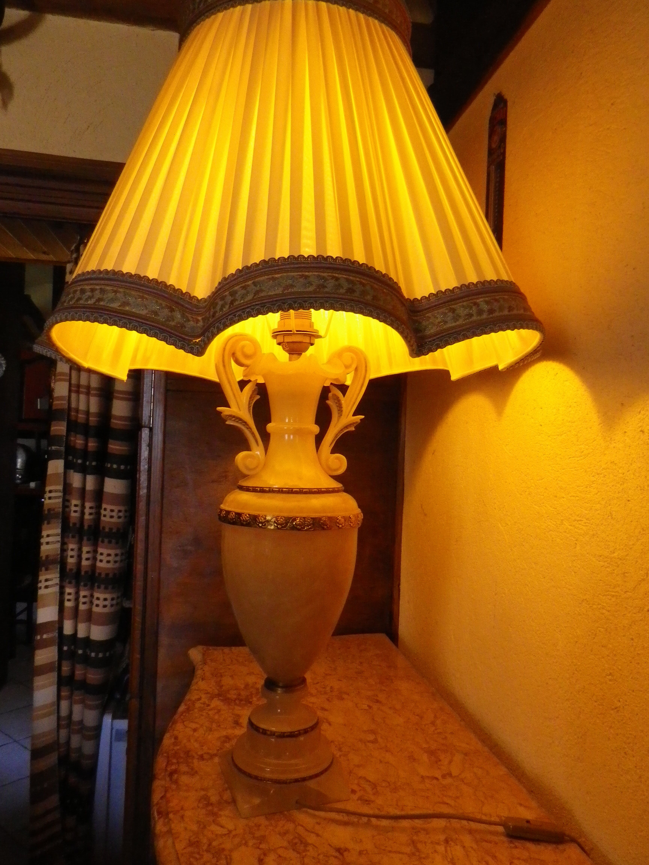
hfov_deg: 54.9
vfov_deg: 69.4
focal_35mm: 25
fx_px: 625
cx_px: 324
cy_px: 432
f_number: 3.5
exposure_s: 1/25
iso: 400
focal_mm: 4.5
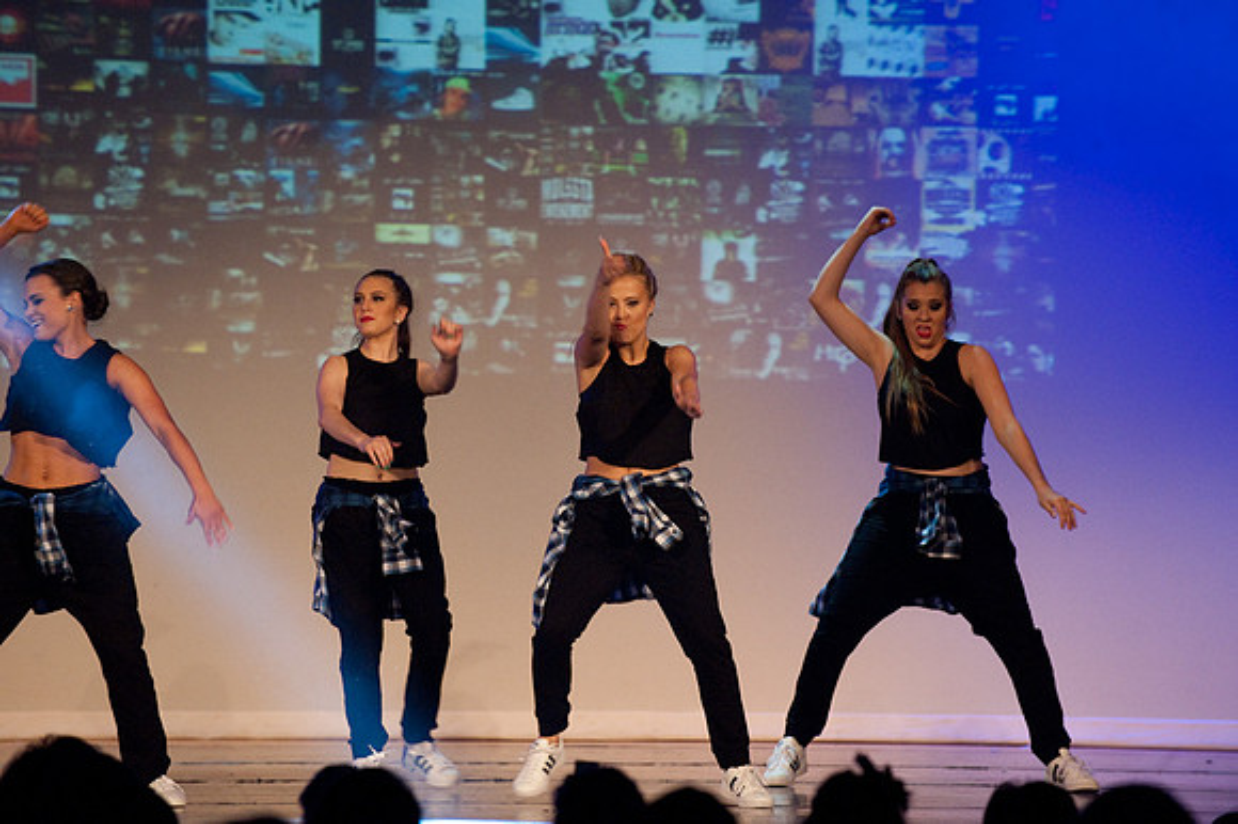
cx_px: 619
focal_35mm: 200
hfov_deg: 10.3
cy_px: 412
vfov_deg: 6.9
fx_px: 6874
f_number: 4
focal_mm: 200
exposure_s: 1/200
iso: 3200
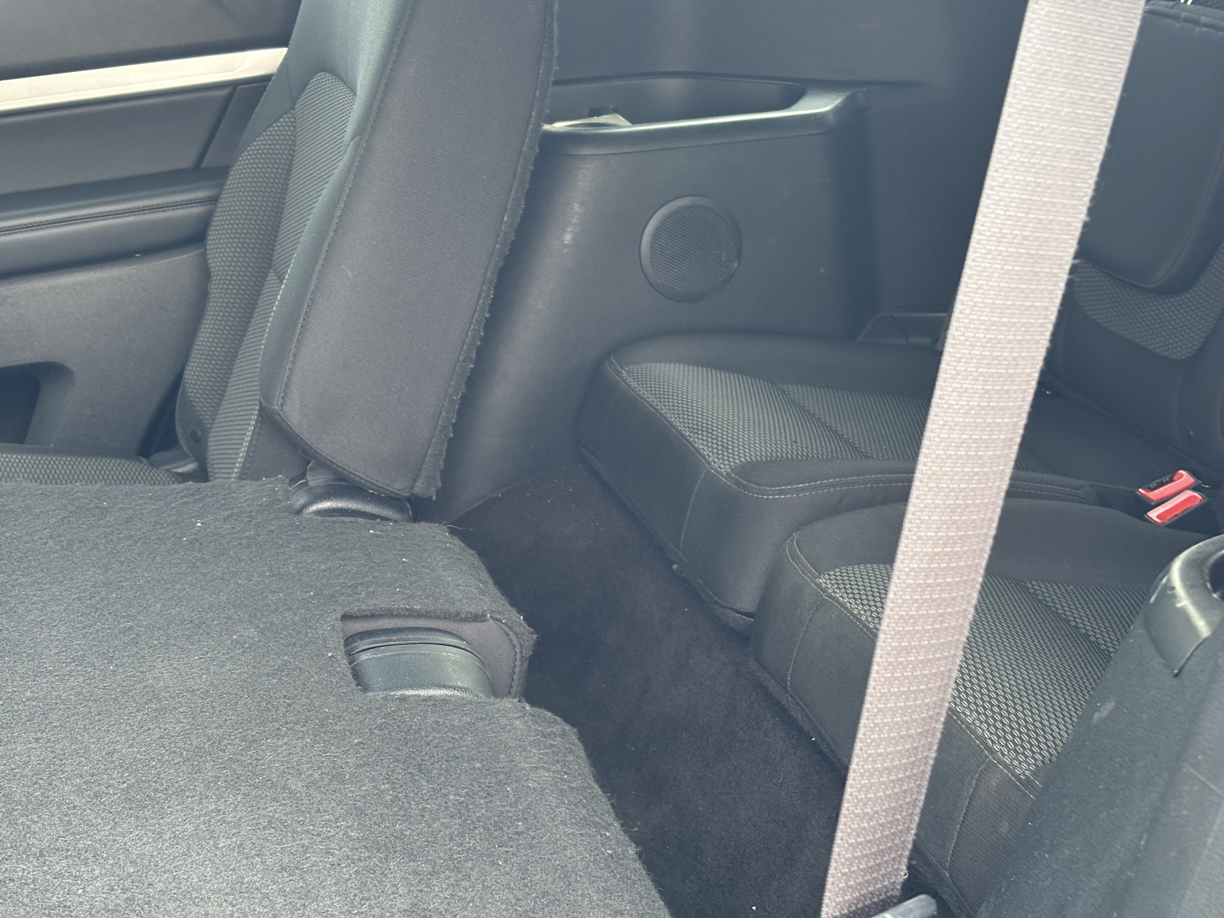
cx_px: 612
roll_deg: +0.3
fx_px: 1839
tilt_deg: -20.3
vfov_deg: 28.0
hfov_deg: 36.8
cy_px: 459
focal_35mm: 52
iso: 100
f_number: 1.6
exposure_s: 1/118
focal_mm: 5.96
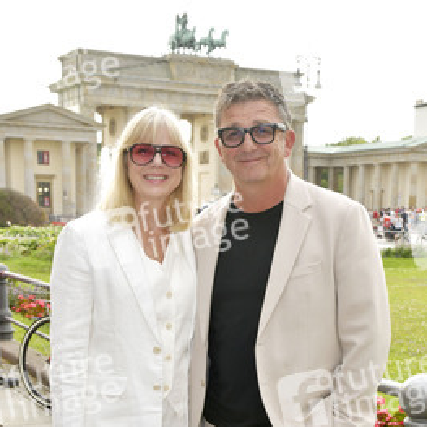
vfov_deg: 34.1
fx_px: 684
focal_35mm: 49
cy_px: 312
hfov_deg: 34.7
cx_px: 213
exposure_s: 1/100
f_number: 8
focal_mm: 38
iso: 400
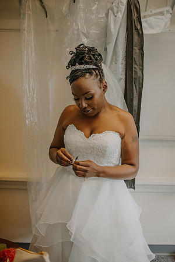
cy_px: 131
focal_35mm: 35
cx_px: 88
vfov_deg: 54.4
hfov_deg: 37.9
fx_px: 255
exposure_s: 1/1000
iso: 1800
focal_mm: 35
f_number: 2.2
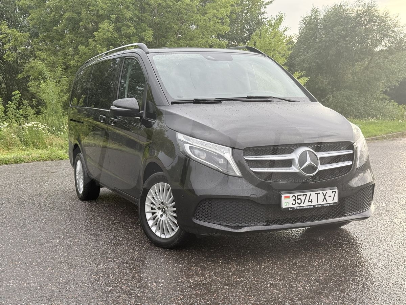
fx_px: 563
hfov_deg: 39.7
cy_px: 152
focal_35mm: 48
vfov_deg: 30.3
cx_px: 203
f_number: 1.78
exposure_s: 1/366
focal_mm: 6.76
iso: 64
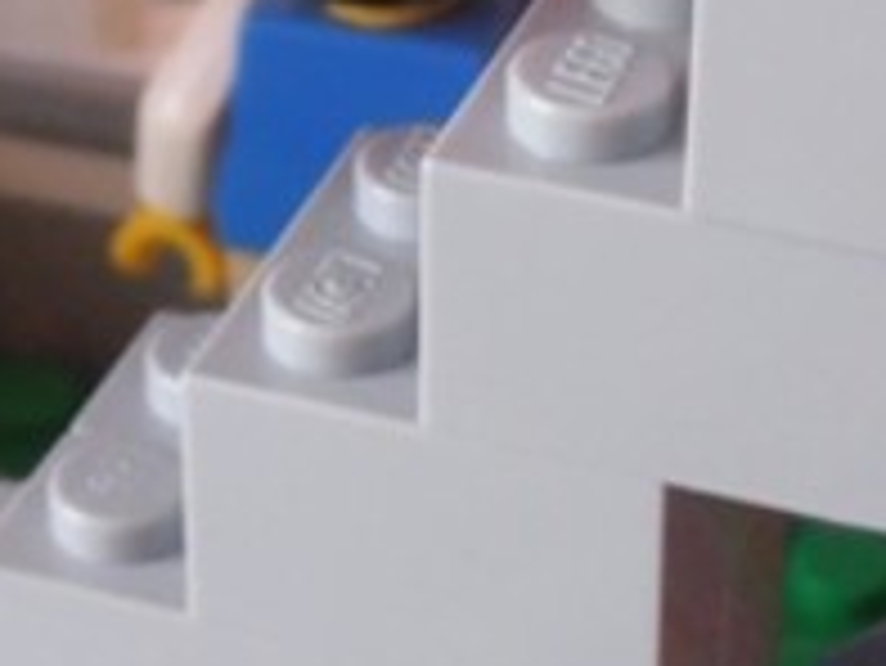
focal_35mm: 169
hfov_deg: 11.7
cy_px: 52
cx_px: 288
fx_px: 4328
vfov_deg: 8.8
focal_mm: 6.61
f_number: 3.9
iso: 125
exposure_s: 1/20
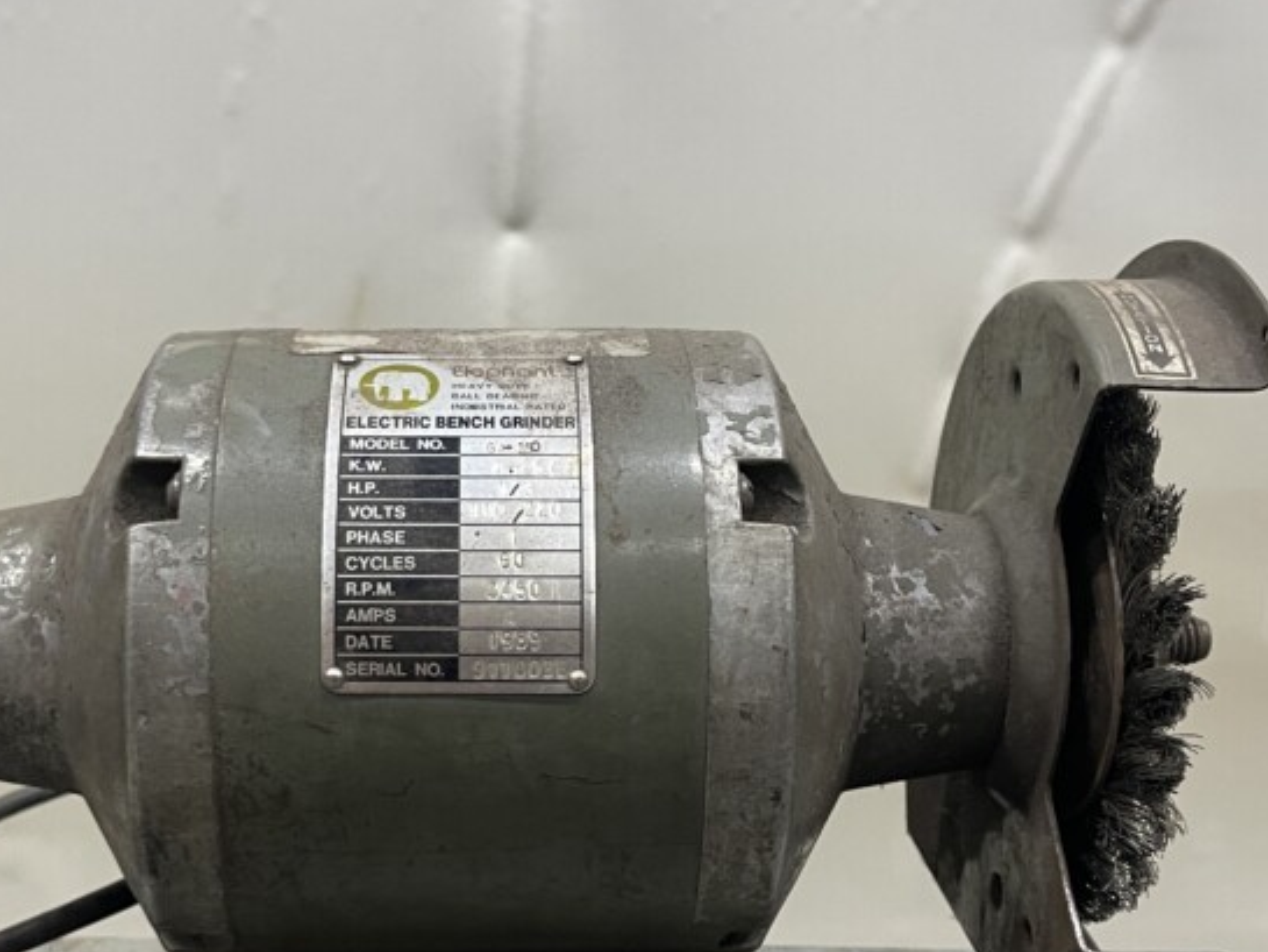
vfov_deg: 30.7
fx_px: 1722
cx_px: 491
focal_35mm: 47
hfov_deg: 40.2
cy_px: 603
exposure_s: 1/60
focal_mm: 5.1
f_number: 1.6
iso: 250
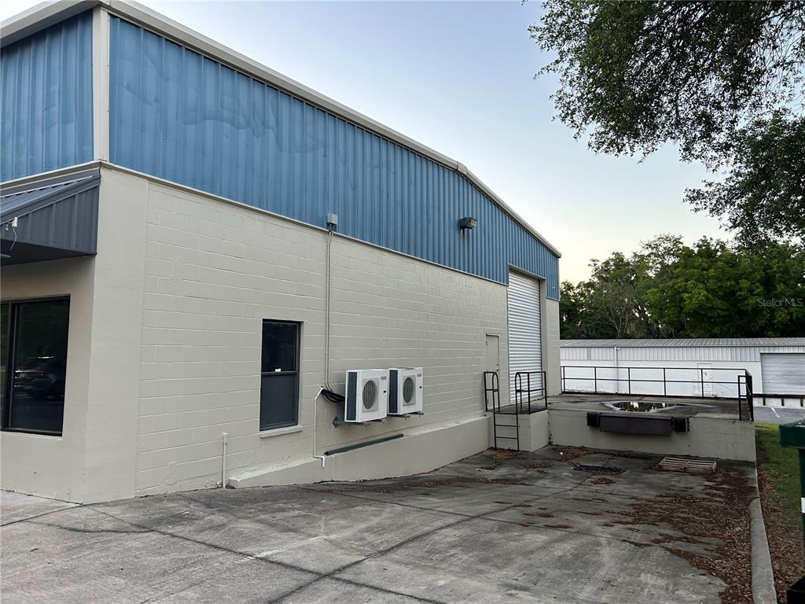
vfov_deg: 53.1
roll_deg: -1.8
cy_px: 302
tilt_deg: +6.6
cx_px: 402
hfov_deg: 67.3
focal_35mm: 26
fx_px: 605
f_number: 1.5
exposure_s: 1/121
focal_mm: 5.7
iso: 125
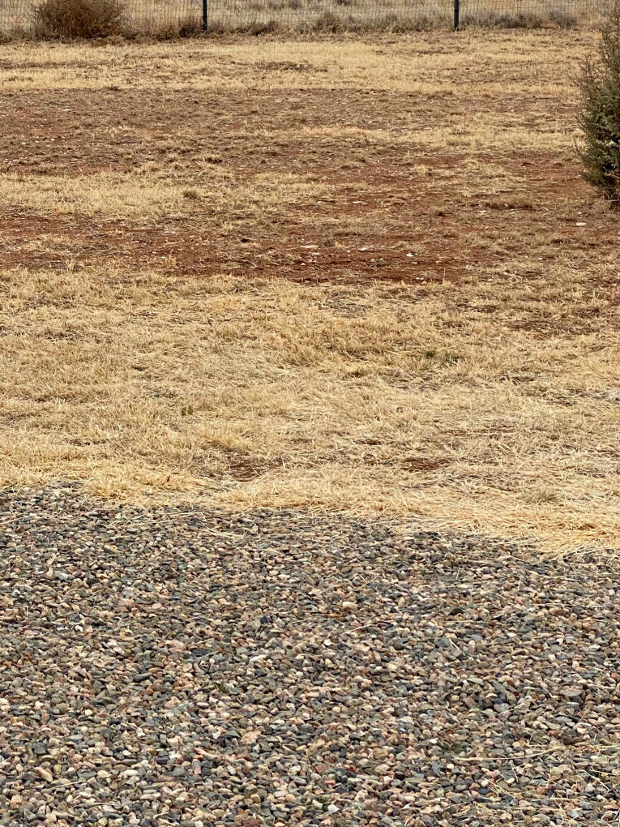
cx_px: 14
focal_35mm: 102
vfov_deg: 19.1
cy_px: 212
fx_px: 2436
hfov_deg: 14.3
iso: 20
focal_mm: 6
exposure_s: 1/1089
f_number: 2
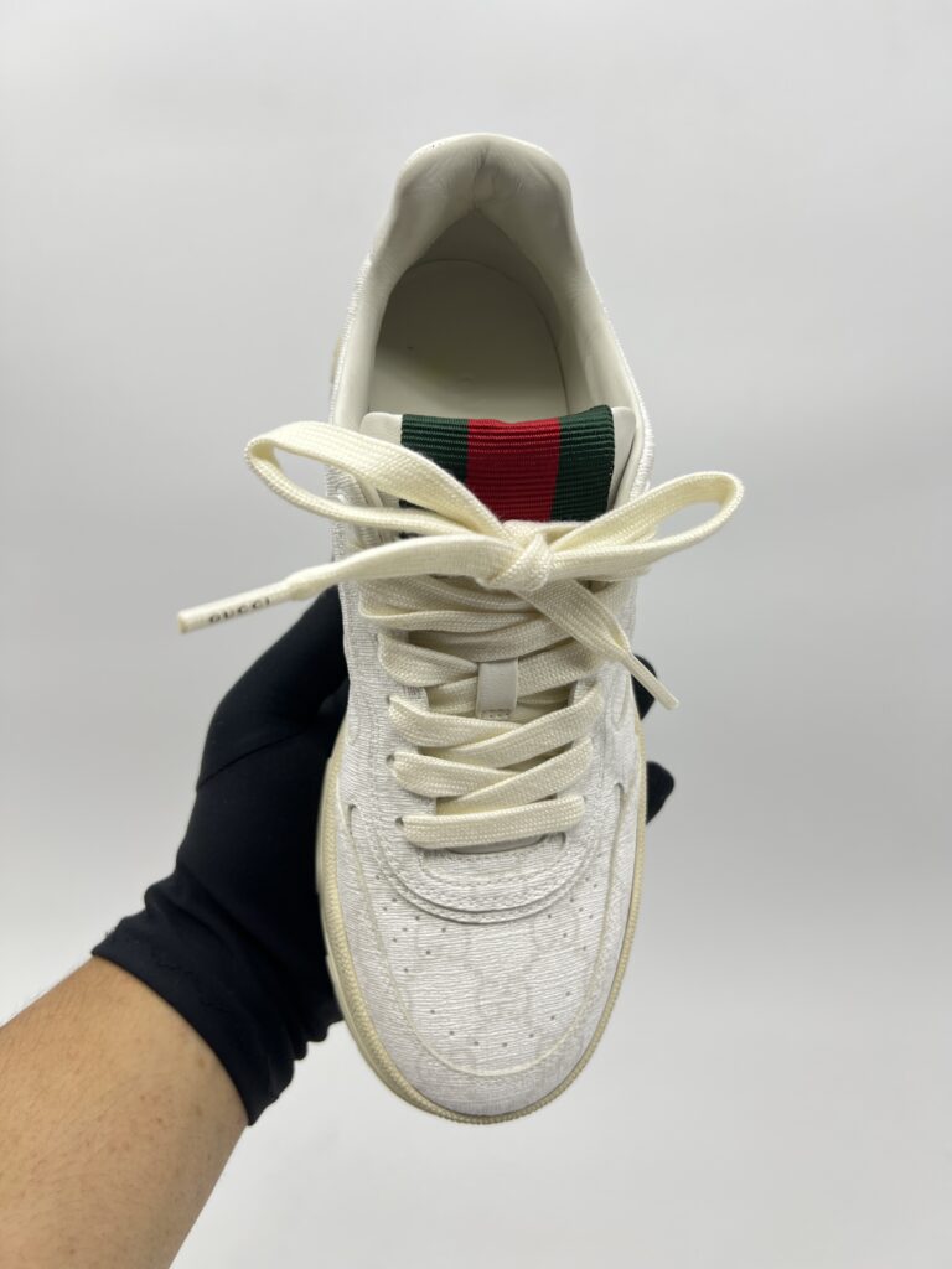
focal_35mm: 26
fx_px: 953
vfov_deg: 67.3
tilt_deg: -17.6
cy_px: 634
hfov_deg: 53.1
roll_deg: +0.4
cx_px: 476
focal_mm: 5.7
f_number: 1.5
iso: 32
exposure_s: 1/144
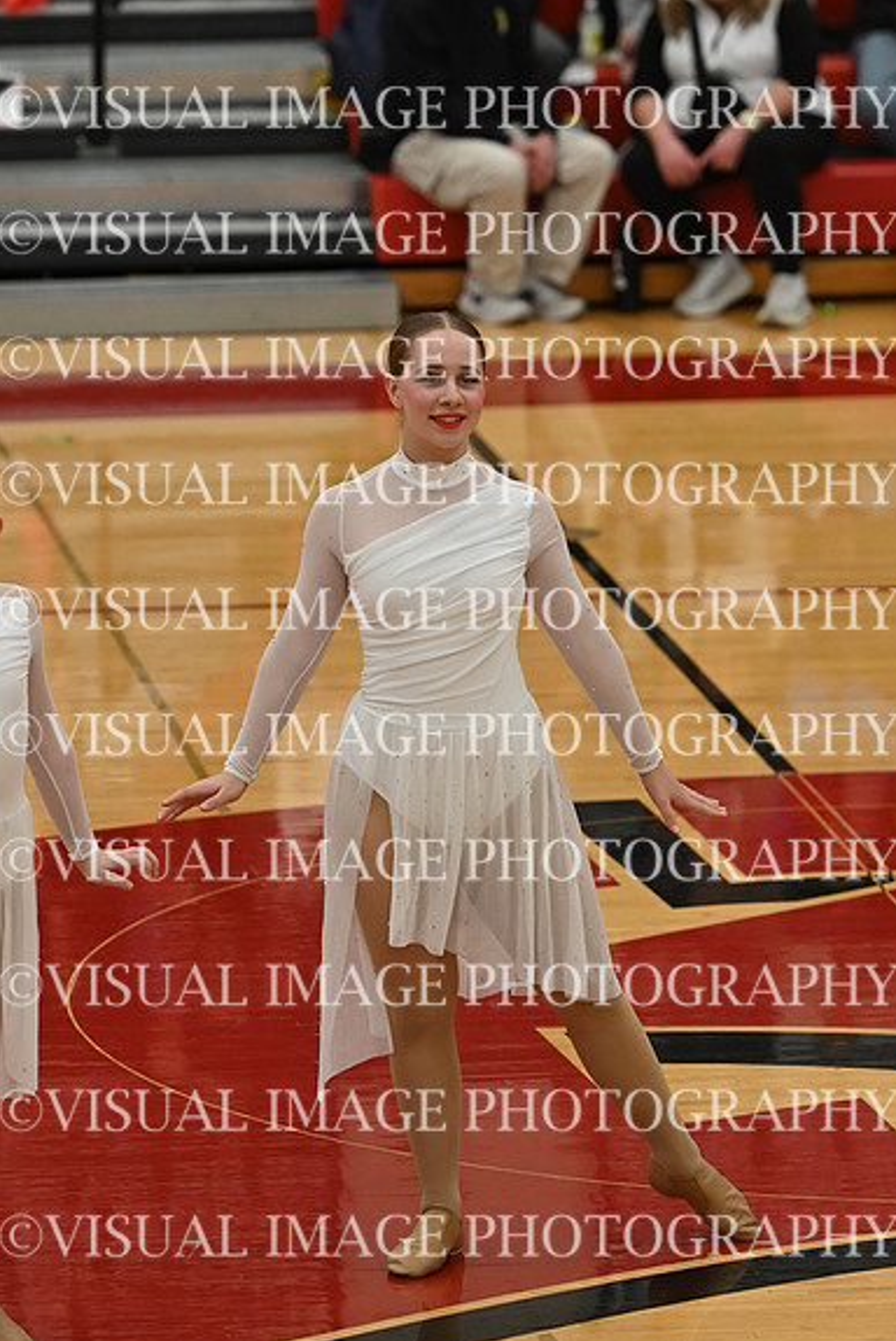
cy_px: 672
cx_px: 449
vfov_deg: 8.5
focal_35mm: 242
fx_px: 9023
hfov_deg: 5.7
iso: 3200
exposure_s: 1/400
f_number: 4
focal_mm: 160
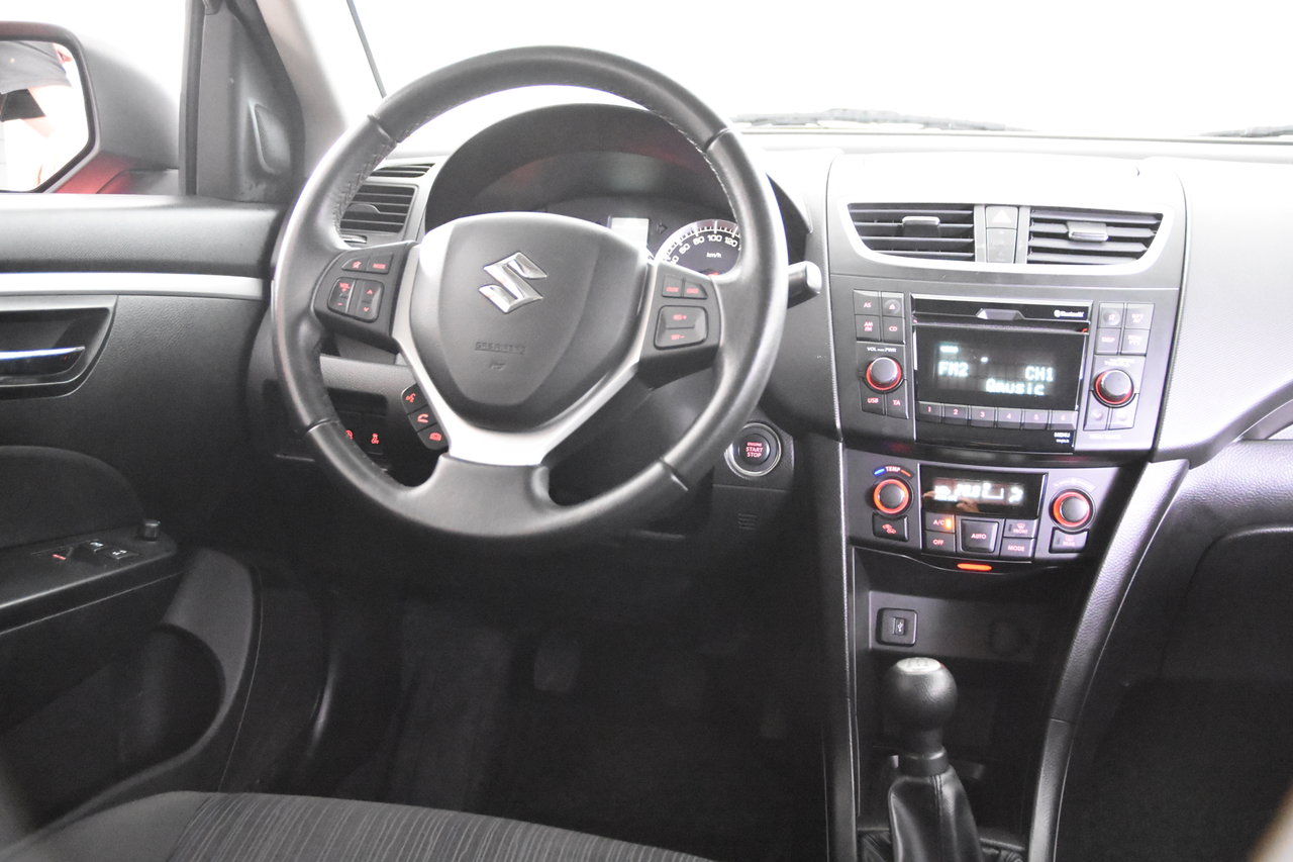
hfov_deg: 53.1
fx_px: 1293
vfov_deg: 36.9
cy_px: 431
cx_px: 646
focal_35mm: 36
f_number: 3
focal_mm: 24
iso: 12800
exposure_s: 1/40
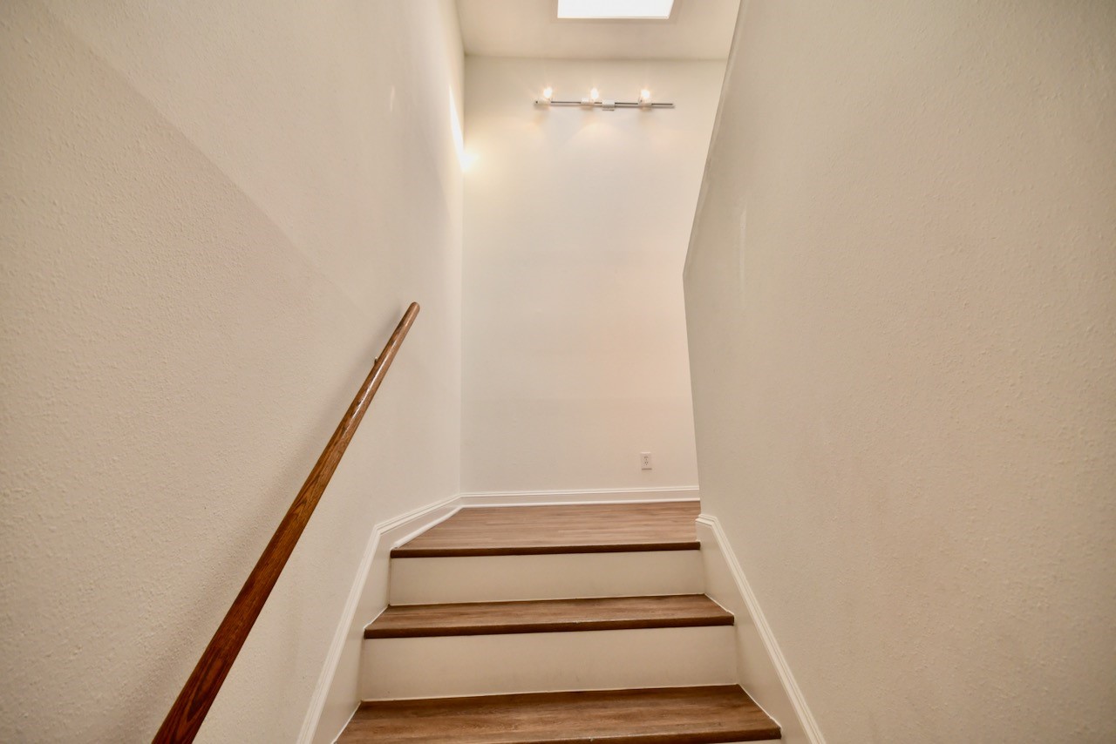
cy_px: 372
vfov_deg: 77.4
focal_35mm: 15
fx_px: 465
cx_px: 558
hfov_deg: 100.4
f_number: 7.1
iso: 640
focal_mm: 10
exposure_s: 1/60
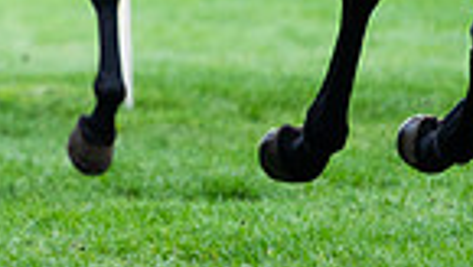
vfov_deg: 1.3
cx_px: -369
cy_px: -290
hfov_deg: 2.2
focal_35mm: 961
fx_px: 12069
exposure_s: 1/1000
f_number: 4
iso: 800
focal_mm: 230
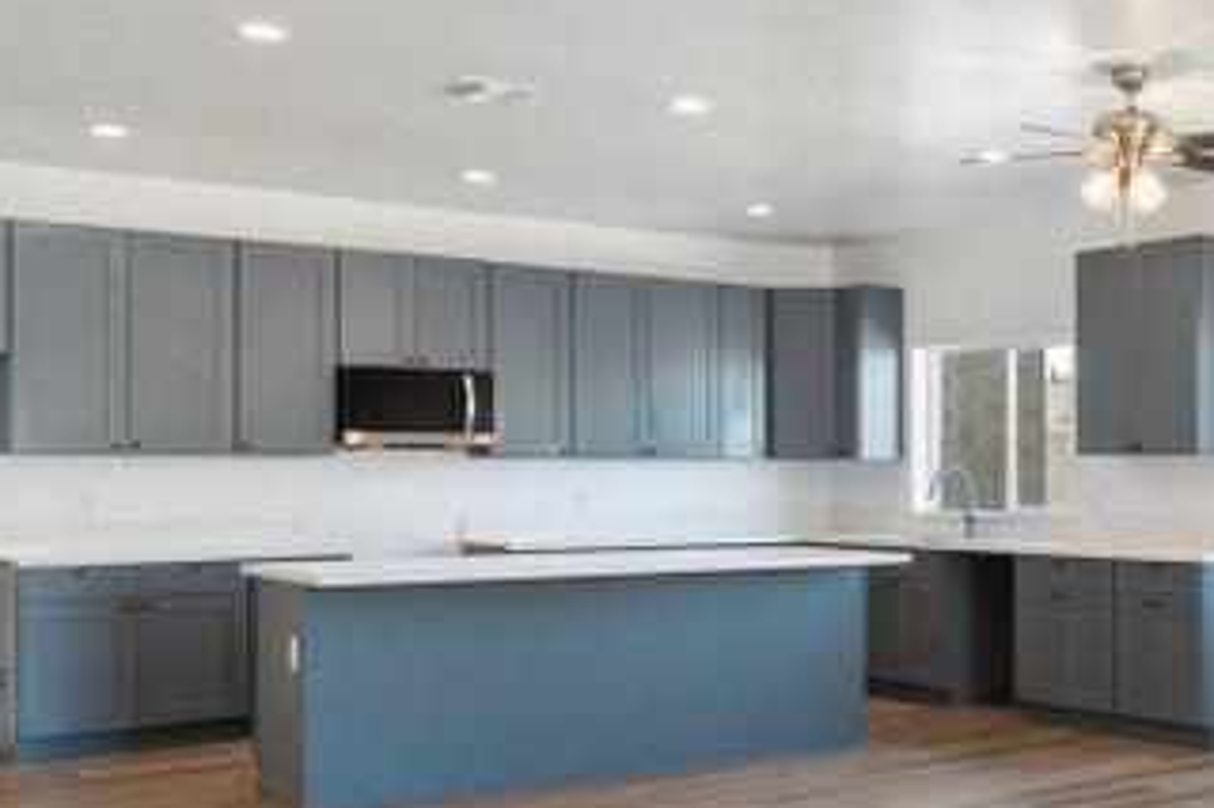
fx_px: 1618
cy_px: 470
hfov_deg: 36.6
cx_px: 1233
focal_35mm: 48
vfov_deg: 28.0
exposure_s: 1/8
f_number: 8
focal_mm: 16
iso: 800
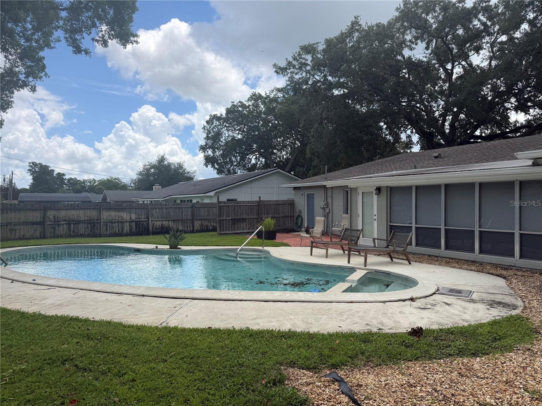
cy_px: 203
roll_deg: -0.4
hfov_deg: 71.6
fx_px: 376
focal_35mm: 24
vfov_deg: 56.8
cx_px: 271
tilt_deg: -1.0
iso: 80
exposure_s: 1/3759
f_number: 1.78
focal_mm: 6.76
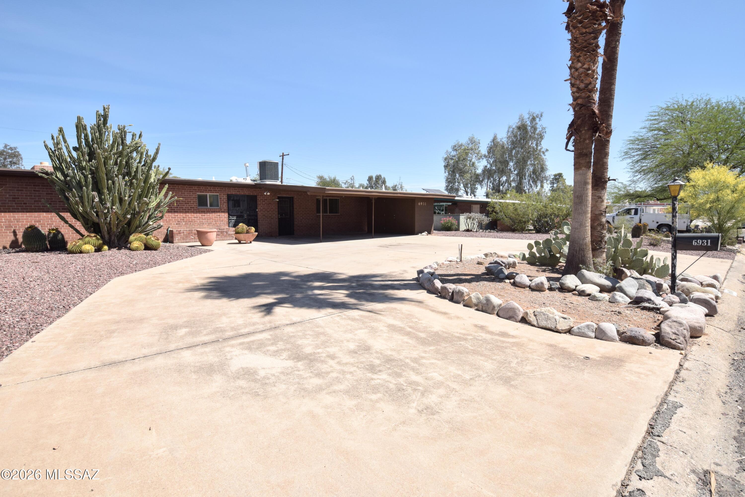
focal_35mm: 18
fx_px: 372
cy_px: 248
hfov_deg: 90.0
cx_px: 372
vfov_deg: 67.4
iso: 400
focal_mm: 12
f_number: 9
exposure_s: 1/800
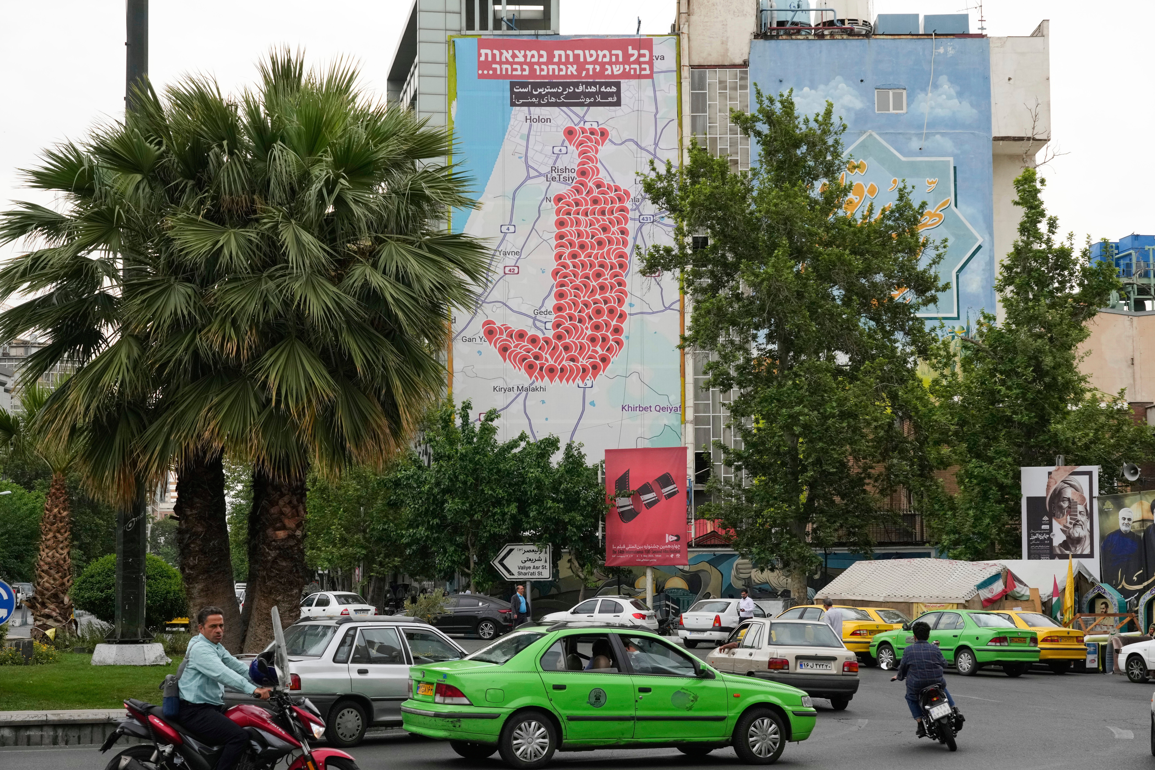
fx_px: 1893
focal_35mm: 59
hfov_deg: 33.9
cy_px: 385
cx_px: 578
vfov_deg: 23.0
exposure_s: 1/1000
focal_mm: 59
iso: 1000
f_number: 8
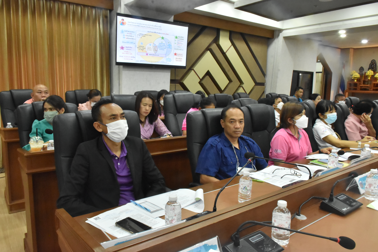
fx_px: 283
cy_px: 126
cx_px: 189
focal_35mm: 27
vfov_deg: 47.9
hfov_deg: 67.4
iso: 3200
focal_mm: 18
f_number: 20
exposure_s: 1/13
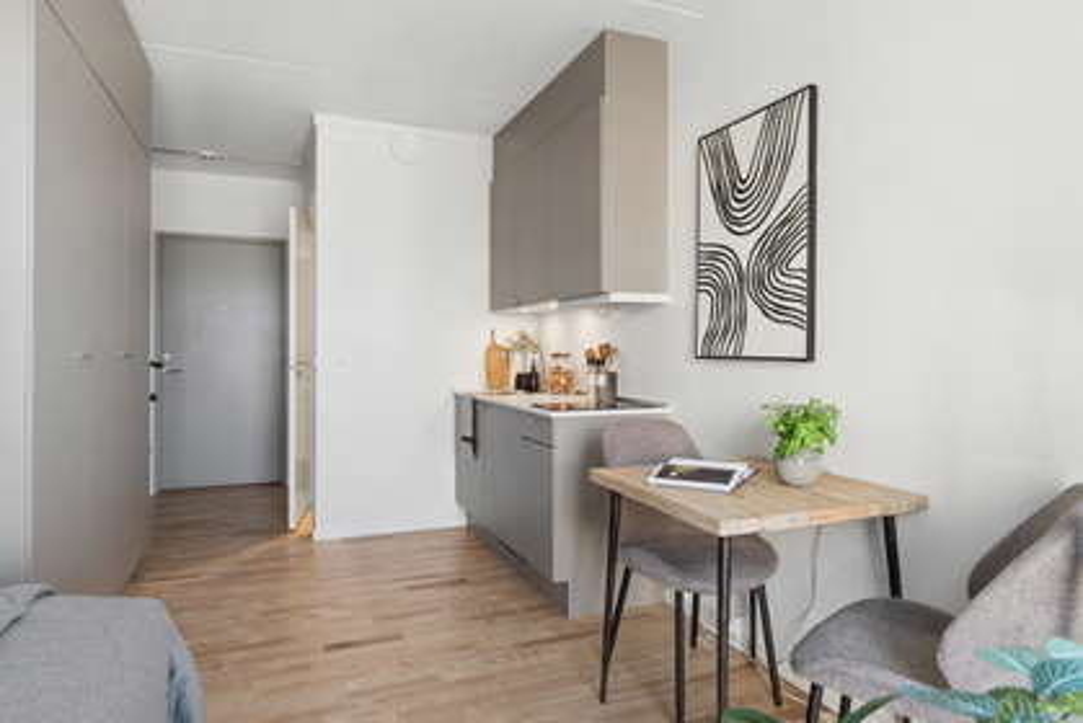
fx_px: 632
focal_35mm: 21
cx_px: 542
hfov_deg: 81.2
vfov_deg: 59.6
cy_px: 362
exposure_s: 1/25
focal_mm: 14
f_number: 8
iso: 200
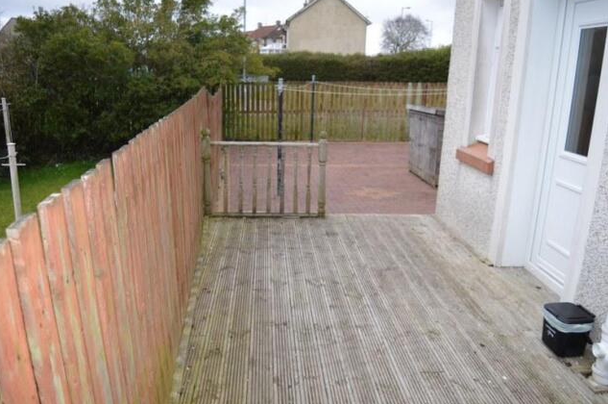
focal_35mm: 28
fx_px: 472
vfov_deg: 46.3
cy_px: 201
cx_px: 295
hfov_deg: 65.5
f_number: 4
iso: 100
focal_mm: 18
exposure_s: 1/125
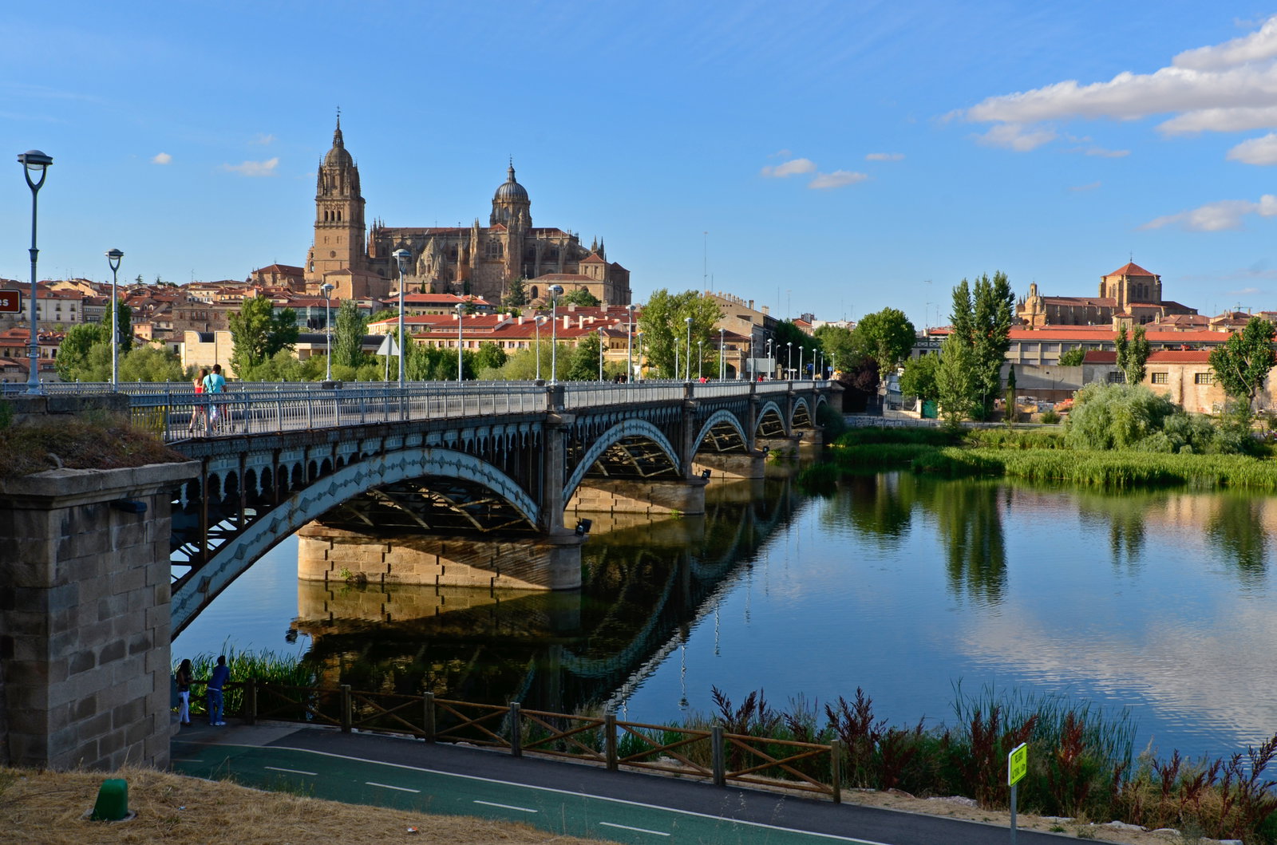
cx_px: 638
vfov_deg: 34.0
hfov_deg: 49.7
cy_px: 422
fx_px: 1380
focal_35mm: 39
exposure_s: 1/125
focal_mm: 26
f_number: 11
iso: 125
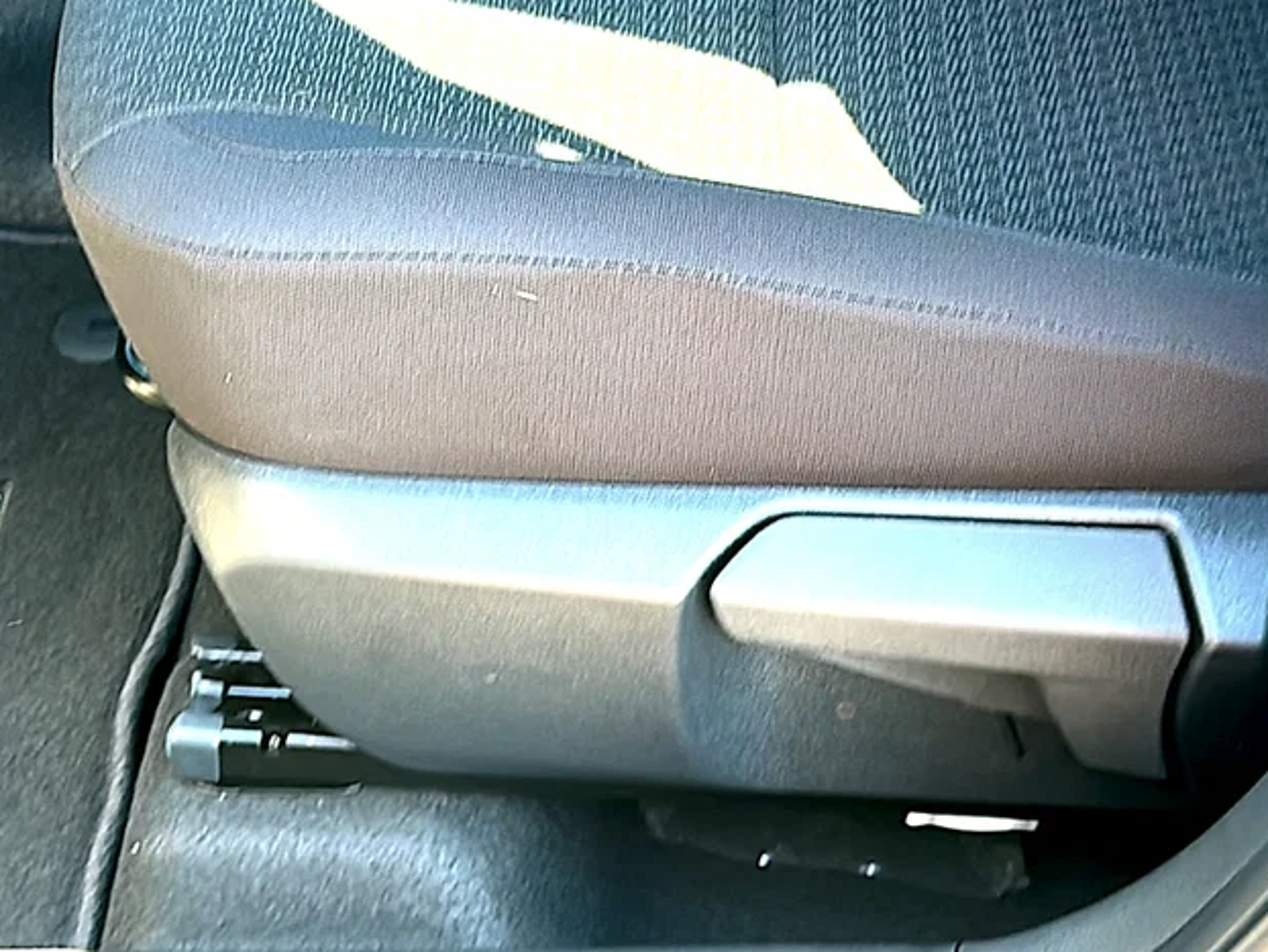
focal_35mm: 54
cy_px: 462
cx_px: 658
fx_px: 1979
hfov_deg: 35.5
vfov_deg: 27.1
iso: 100
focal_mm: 6.86
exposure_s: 1/119
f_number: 1.78
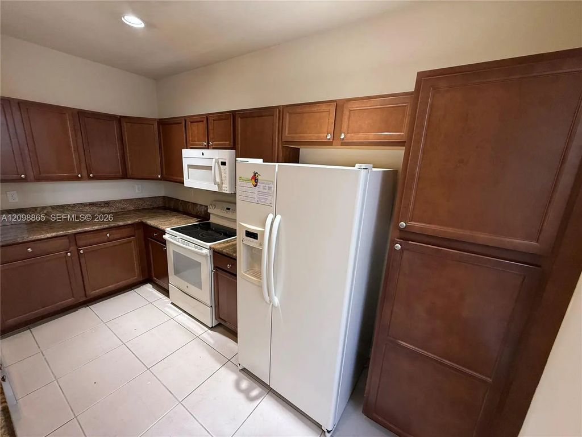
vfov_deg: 85.7
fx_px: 235
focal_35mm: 14
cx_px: 291
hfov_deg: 102.1
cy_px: 218
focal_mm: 2.22
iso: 250
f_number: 2.2
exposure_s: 1/120
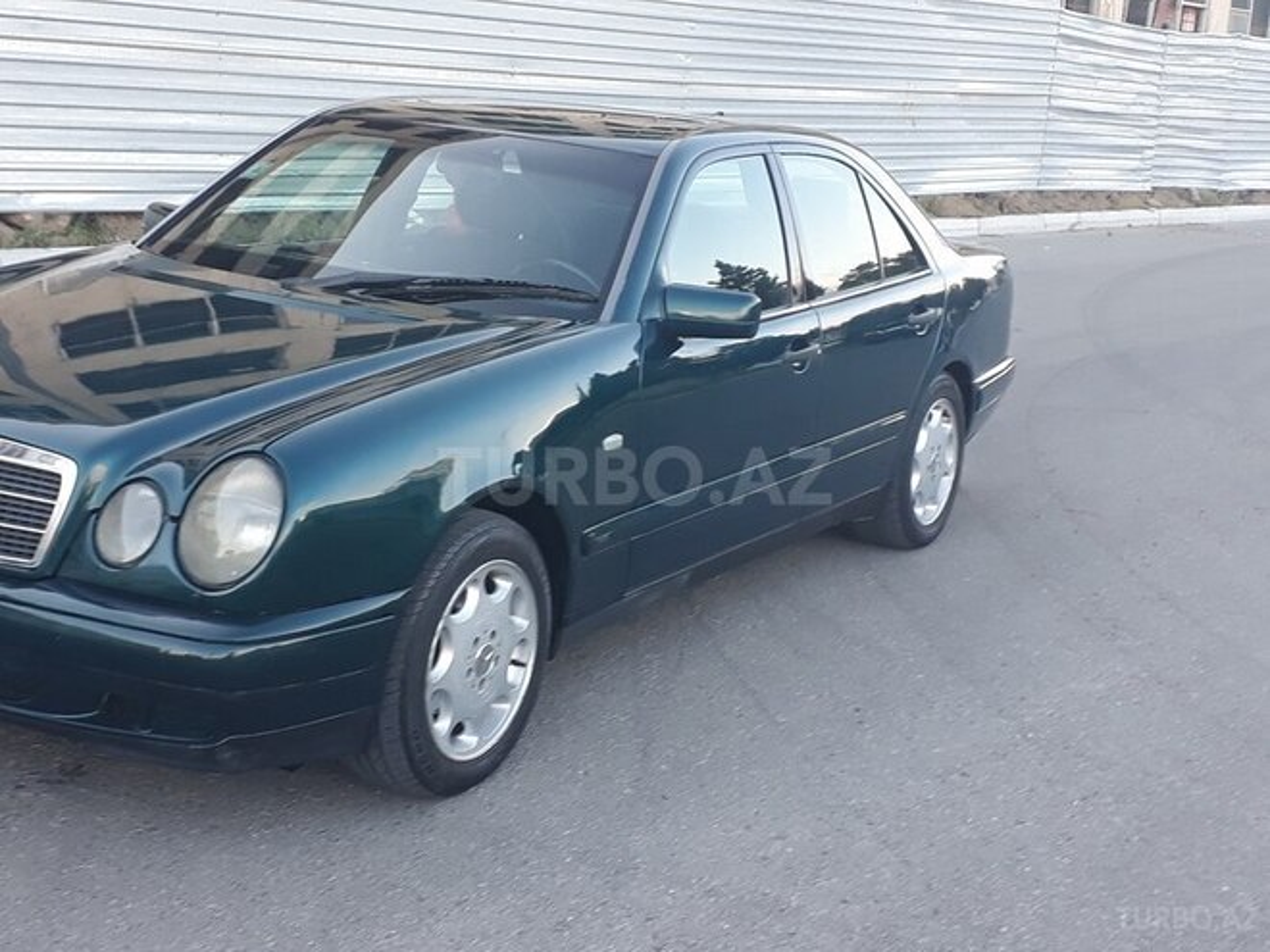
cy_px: 476
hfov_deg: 65.3
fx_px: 991
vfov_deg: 51.4
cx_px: 635
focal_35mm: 27
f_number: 1.9
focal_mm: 3.6
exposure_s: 1/100
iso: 50
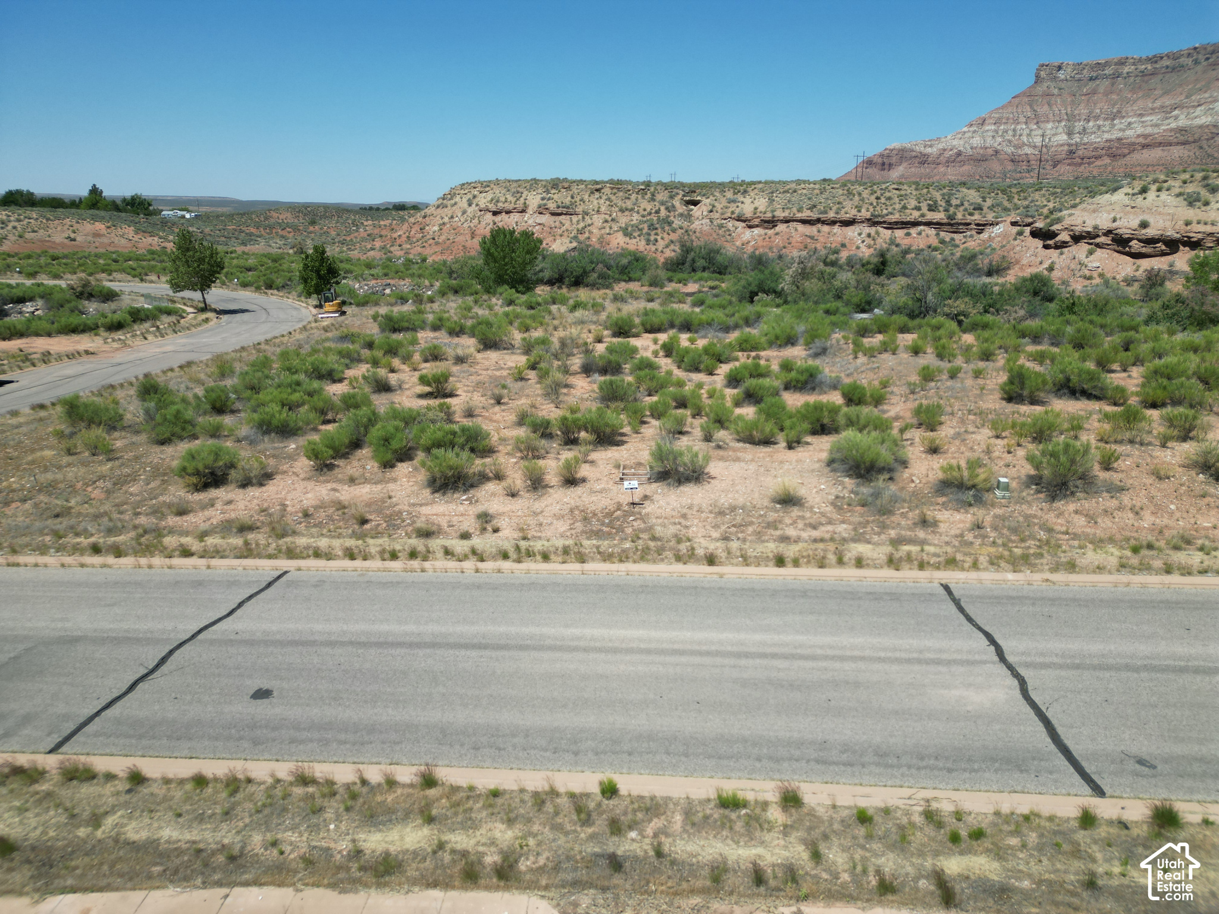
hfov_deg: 71.6
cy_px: 457
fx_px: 845
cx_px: 610
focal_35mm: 24
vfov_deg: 56.8
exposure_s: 1/3200
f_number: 1.7
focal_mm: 6.72
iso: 110
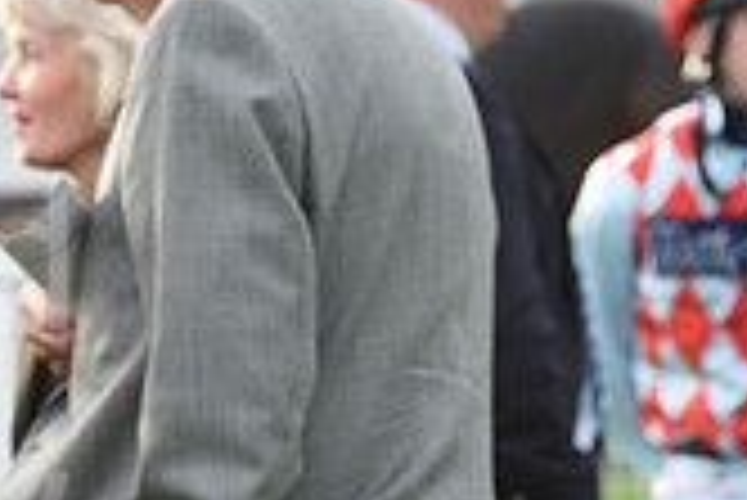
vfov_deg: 3.3
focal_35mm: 420
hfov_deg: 4.9
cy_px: 300
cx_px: -504
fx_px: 8722
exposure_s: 1/400
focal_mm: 120
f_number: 5.6
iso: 640
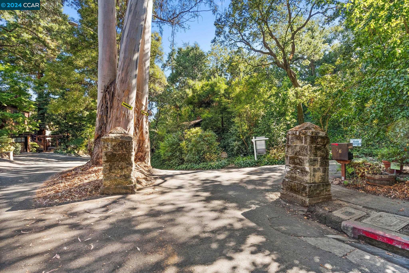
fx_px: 182
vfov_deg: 73.8
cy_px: 136
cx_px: 204
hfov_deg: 96.7
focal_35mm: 16
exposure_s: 1/3
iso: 100
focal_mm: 16
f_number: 8
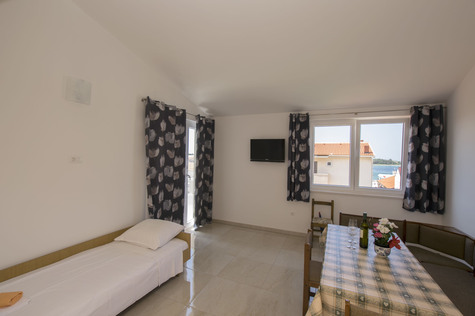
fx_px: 198
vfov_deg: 77.3
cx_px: 238
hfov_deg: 100.4
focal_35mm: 15
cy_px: 158
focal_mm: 10
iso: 200
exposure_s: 1/160
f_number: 5.6
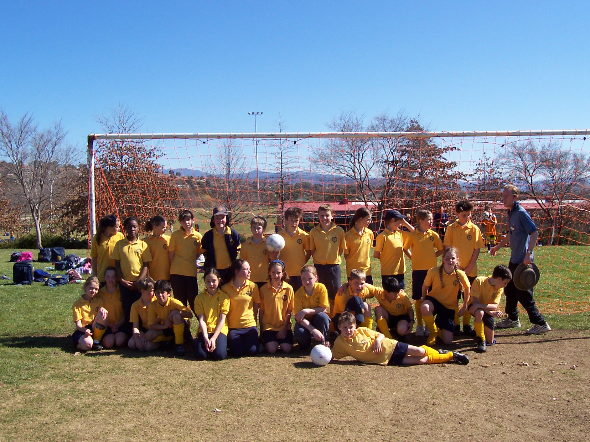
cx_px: 295
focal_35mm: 37
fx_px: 631
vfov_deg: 38.7
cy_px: 221
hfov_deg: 50.1
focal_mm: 5.6
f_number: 5.6
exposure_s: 1/350
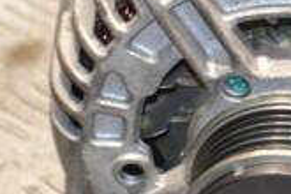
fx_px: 3080
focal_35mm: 381
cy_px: 56
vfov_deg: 3.6
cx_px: 247
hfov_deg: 5.4
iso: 800
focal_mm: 70
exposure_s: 1/80
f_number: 5.3
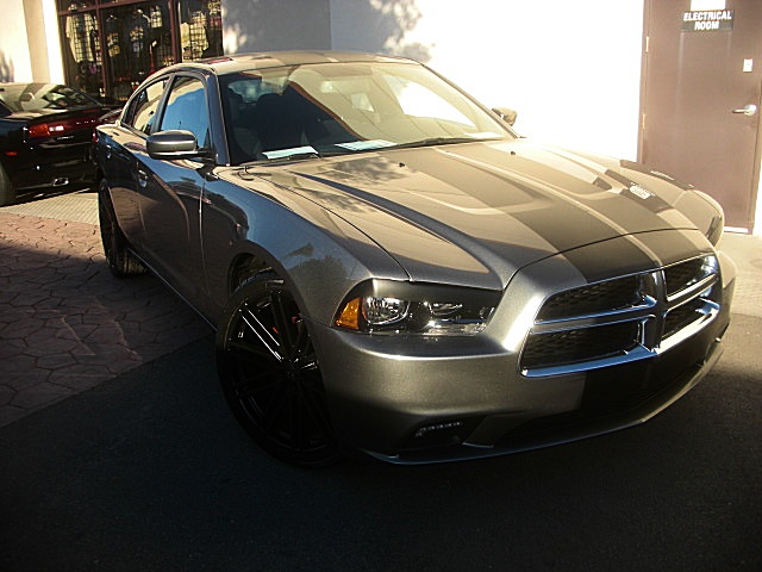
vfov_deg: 39.7
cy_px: 286
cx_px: 381
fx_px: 792
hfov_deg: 51.4
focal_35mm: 36
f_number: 2.8
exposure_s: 1/320
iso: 50
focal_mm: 6.3
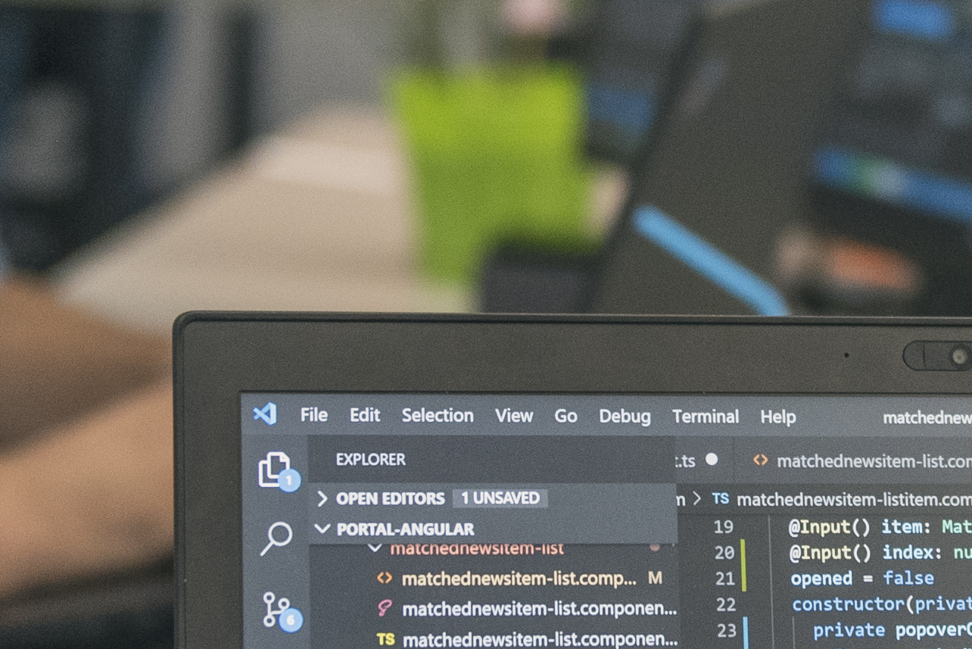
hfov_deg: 11.5
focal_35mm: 178
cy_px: 243
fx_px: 4807
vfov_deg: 7.7
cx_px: 780
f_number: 2.8
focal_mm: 38
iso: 1250
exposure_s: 1/250
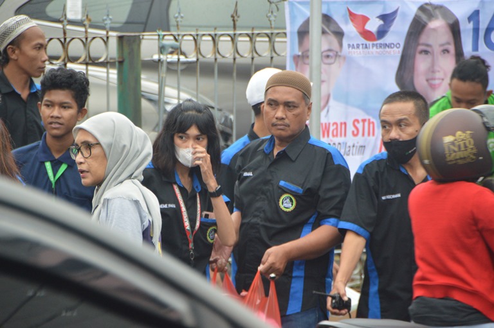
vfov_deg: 4.6
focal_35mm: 300
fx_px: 4114
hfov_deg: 6.9
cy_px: 164
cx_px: 247
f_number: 5.6
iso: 1250
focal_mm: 200
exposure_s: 1/125
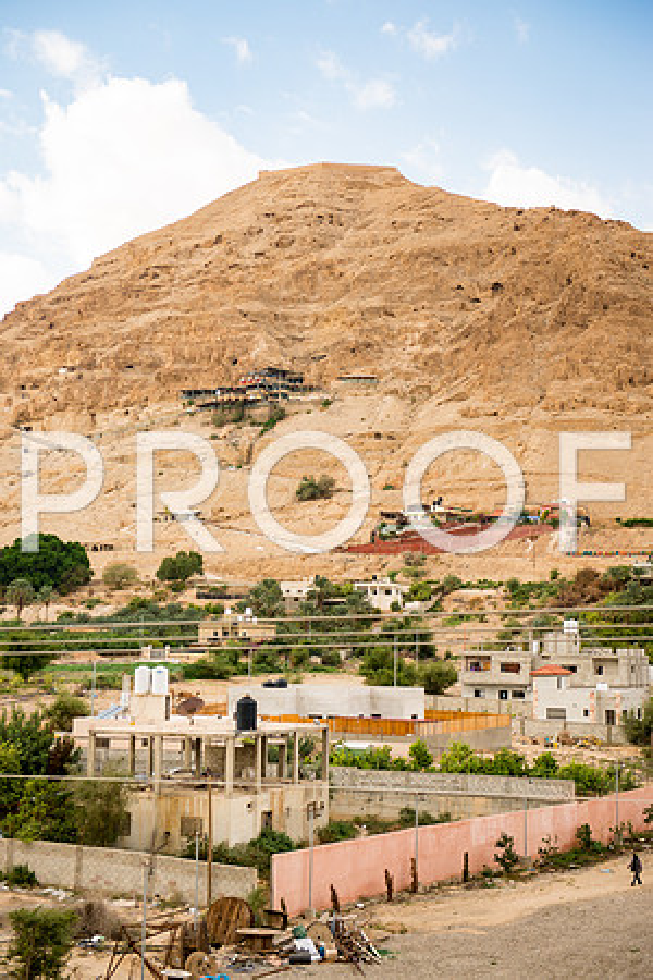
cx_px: 326
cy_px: 490
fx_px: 1496
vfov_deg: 36.2
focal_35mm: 55
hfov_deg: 24.6
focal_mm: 55
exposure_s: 1/1250
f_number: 2.8
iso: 200
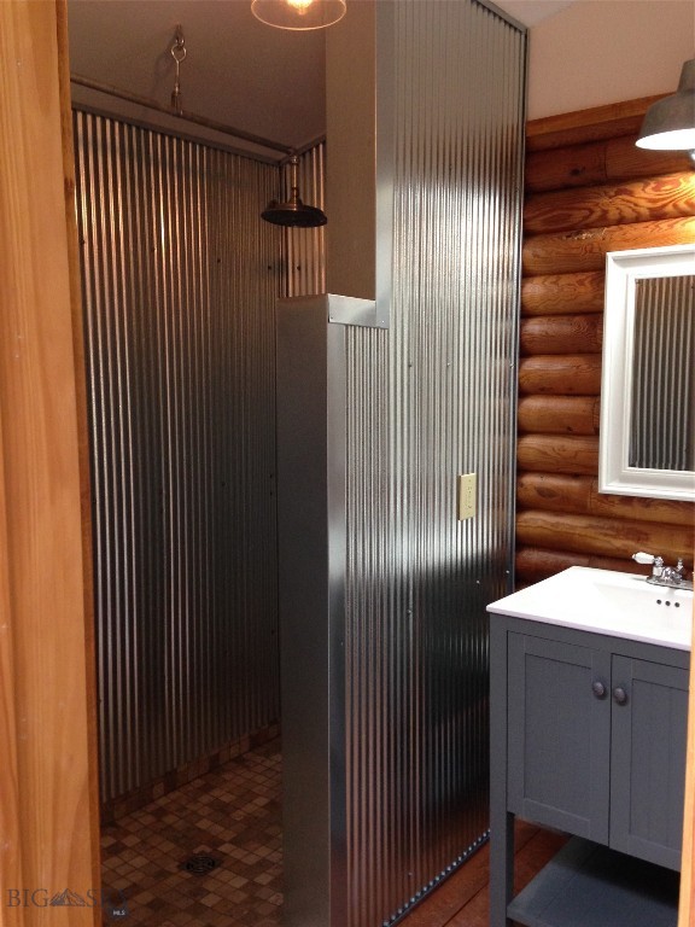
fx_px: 883
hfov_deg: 42.9
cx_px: 348
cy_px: 464
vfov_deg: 55.4
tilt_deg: -5.5
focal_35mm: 33
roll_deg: +0.5
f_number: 2.4
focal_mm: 4.12
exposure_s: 1/20
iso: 200
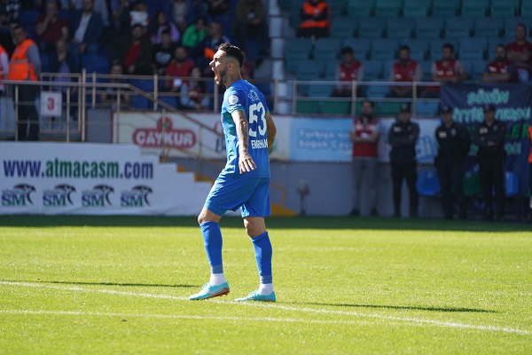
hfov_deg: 5.4
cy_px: 178
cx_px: 266
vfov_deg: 3.6
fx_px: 5600
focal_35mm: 379
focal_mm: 379
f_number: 5.6
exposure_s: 1/2000
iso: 1250
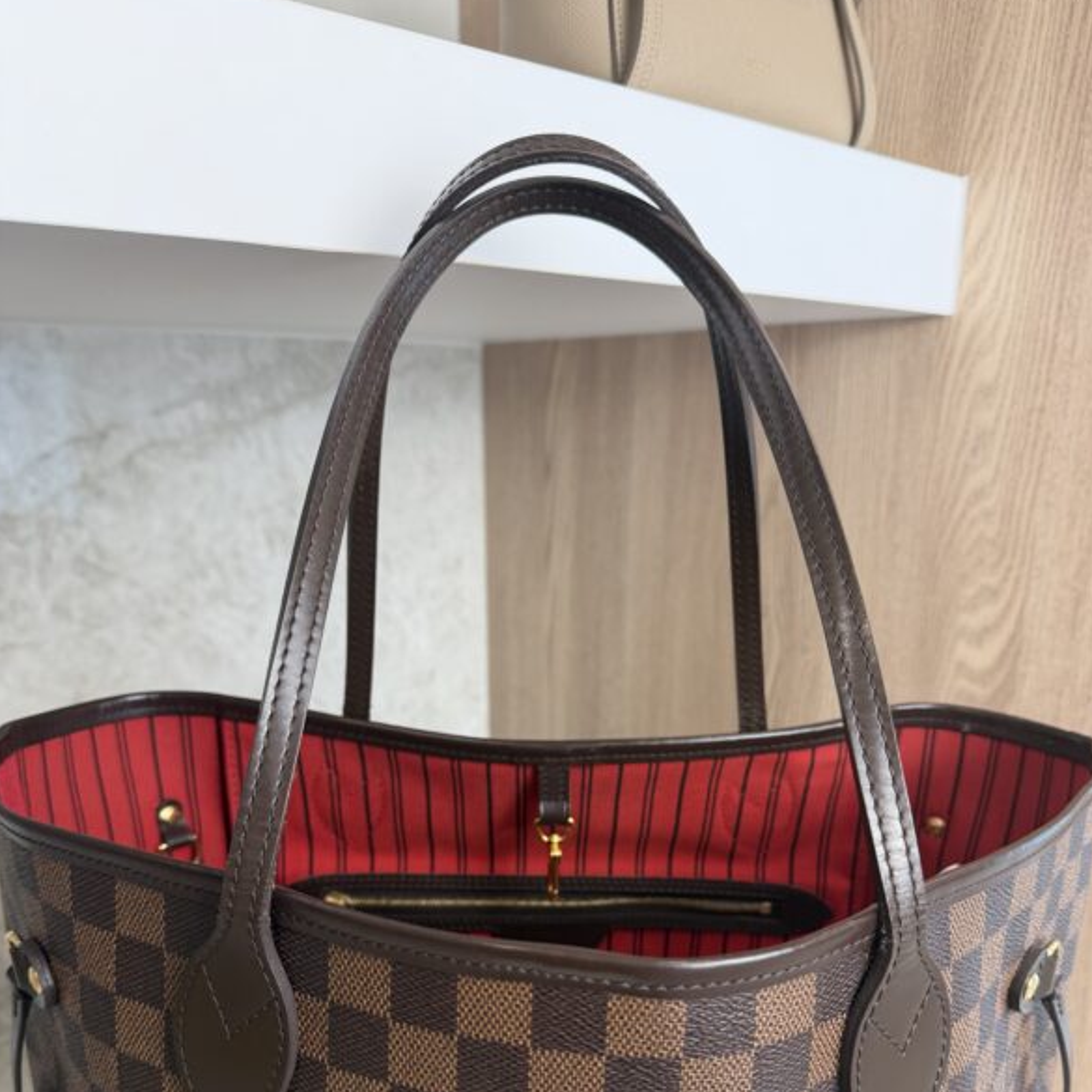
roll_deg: -1.1
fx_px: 1035
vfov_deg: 54.4
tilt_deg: -17.1
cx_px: 554
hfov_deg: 55.6
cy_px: 734
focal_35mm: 29
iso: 100
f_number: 1.78
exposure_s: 1/120
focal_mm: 6.76
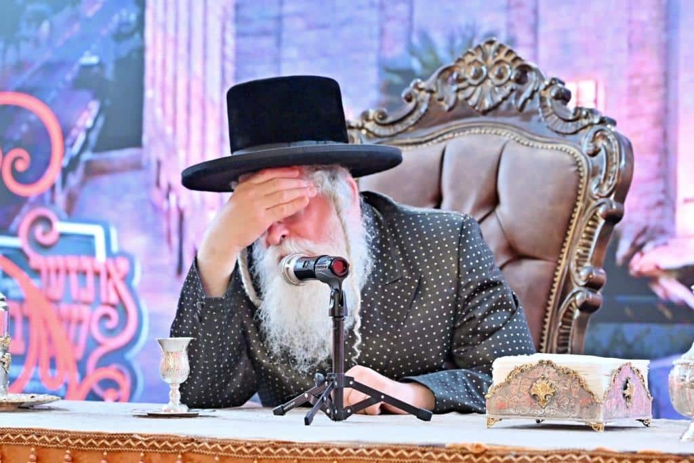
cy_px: 232
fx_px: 2564
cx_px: 347
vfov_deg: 10.3
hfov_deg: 15.4
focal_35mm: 133
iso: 2000
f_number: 4
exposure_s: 1/250
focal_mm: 89
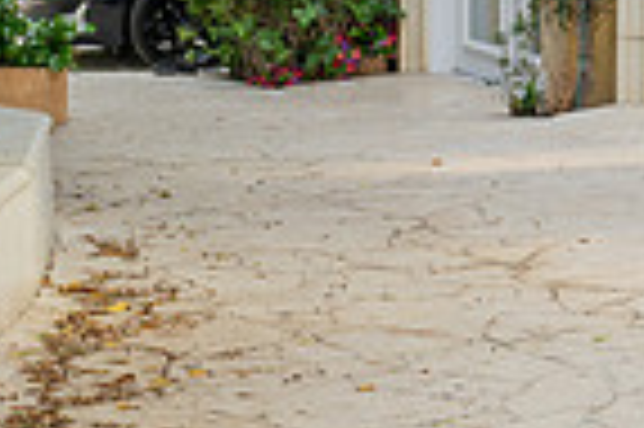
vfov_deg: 8.9
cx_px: 1270
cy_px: 79
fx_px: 2752
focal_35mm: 154
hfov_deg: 12.0
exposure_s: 1/200
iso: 200
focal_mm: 38
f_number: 5
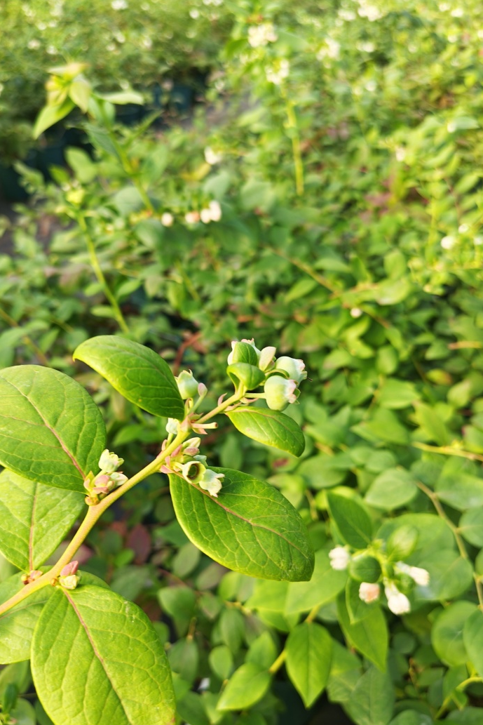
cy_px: 374
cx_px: 245
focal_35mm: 29
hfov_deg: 45.0
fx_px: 583
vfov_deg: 63.6
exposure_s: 1/100
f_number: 1.9
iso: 64
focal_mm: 6.12
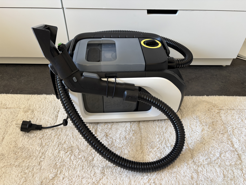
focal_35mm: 26
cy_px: 92
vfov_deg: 53.1
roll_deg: -1.4
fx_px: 185
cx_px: 123
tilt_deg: -42.7
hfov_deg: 67.3
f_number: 1.6
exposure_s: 1/60
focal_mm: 5.96
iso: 160
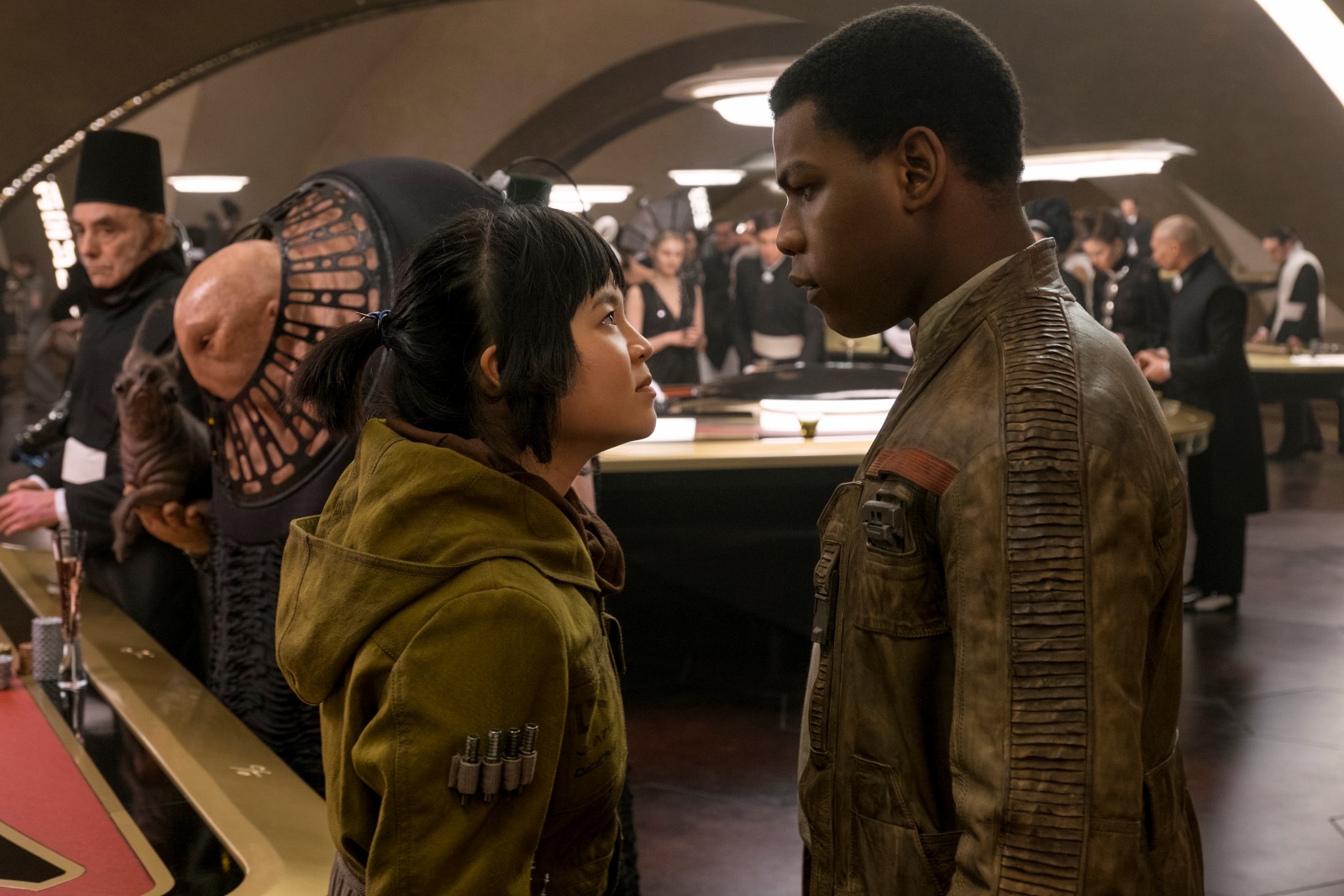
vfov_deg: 29.9
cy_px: 448
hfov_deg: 43.6
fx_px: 1680
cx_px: 672
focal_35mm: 45
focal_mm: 30.2
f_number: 4
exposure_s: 1/60
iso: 1000
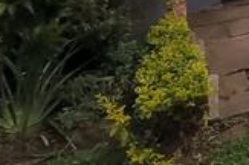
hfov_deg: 16.7
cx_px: 516
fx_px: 601
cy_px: -159
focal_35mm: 87
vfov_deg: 13.5
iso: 50
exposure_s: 1/336
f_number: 2.4
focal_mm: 1.78
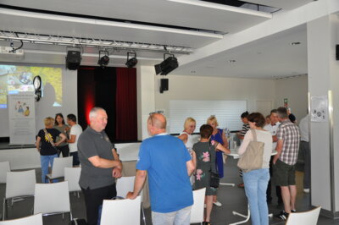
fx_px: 296
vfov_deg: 41.6
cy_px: 112
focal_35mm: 32
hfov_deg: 59.5
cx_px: 170
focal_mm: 21
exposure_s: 1/60
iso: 800
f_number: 3.8
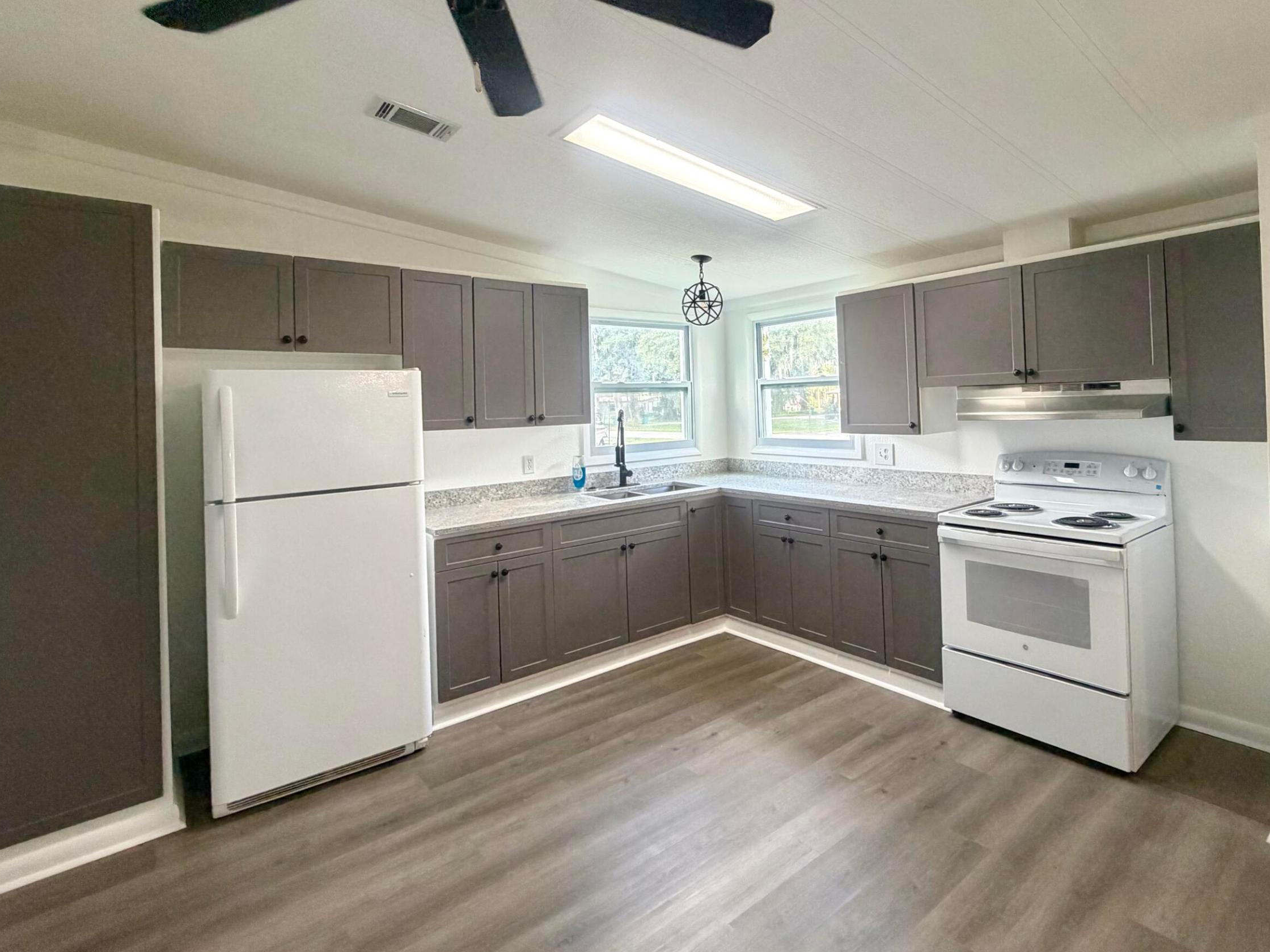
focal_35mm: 18
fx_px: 660
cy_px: 394
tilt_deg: +0.2
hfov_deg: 87.3
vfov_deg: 71.0
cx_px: 717
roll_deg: +2.2
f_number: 2.2
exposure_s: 1/60
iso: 200
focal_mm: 2.22
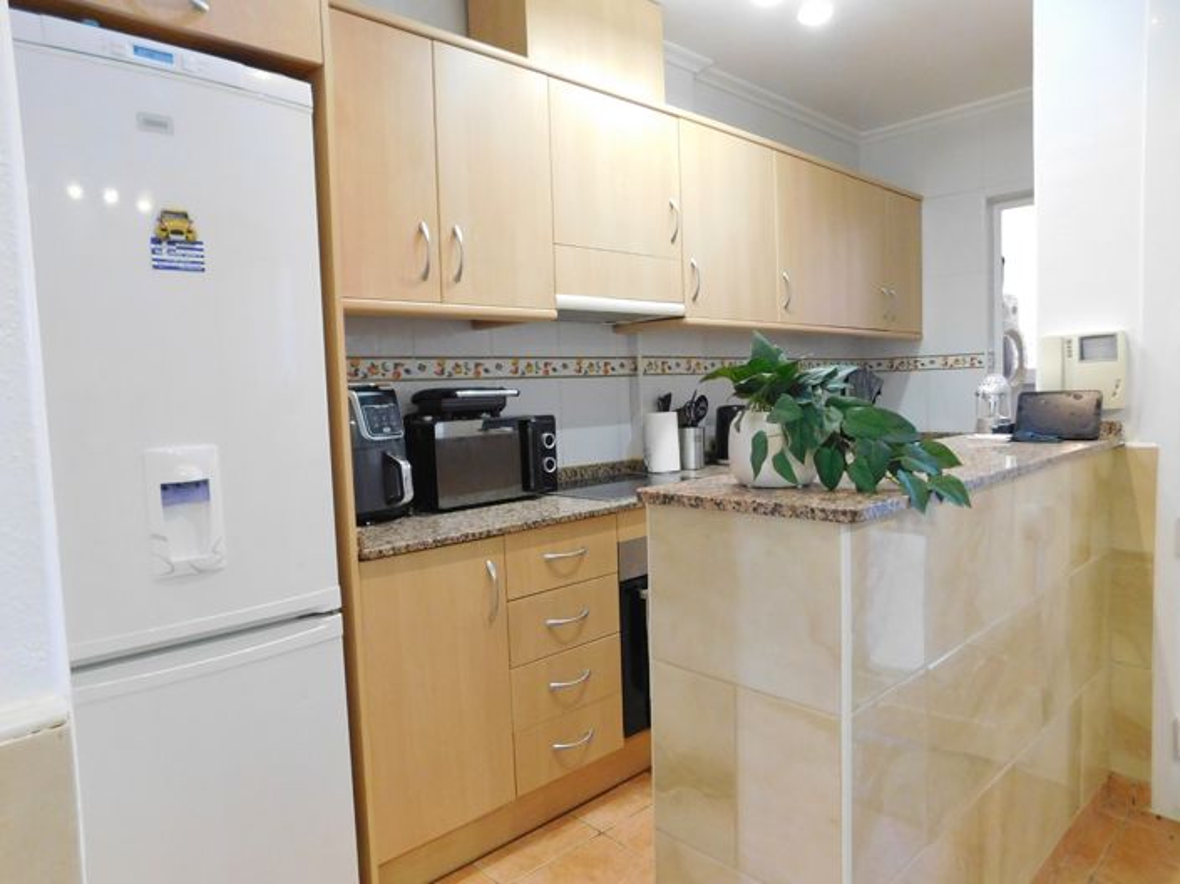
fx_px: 784
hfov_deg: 74.0
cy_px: 442
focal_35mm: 23
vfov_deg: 58.8
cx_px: 590
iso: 320
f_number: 3
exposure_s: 1/30
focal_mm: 4
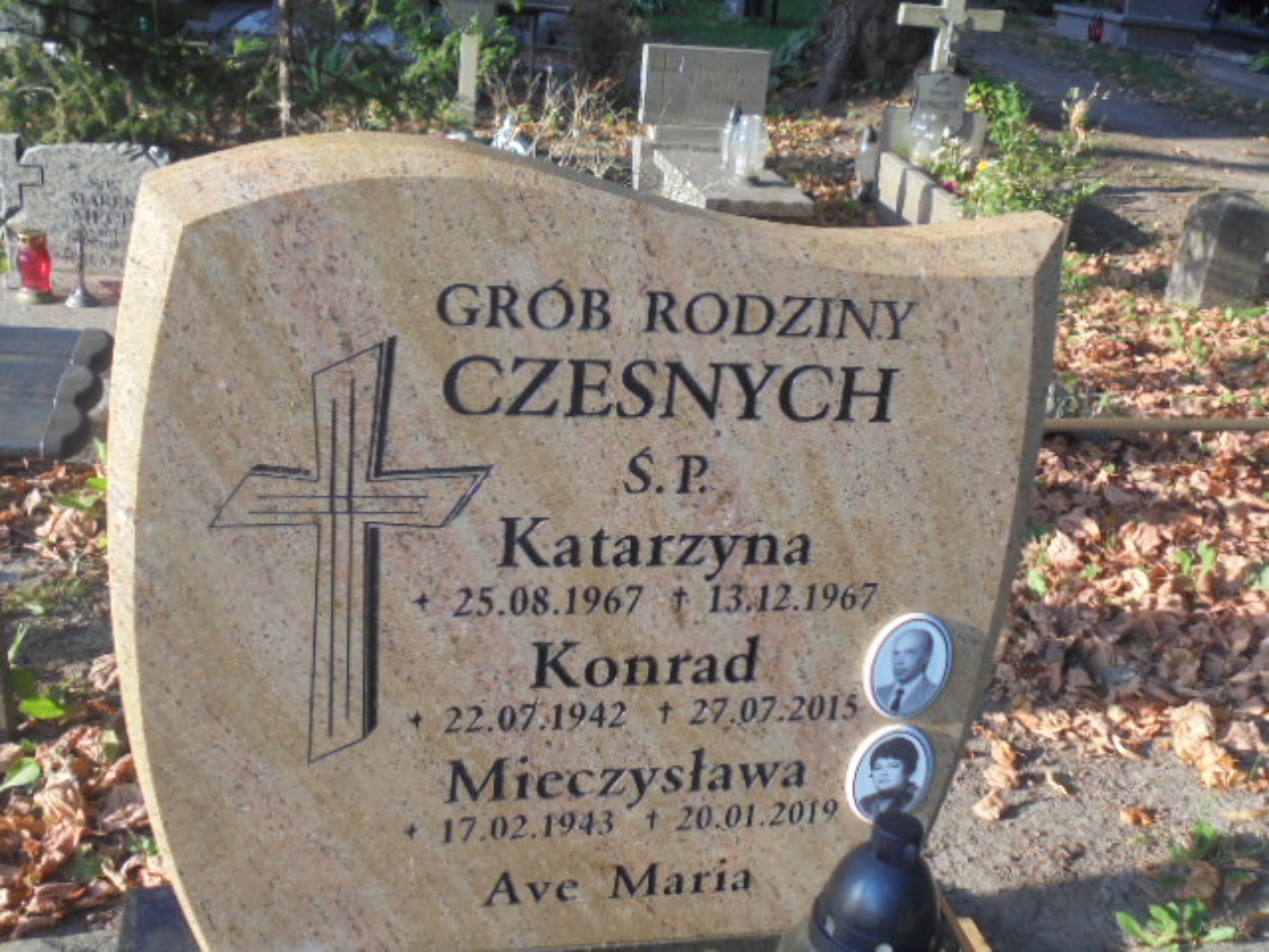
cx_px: 634
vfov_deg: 37.7
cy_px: 476
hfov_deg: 49.0
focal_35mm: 38
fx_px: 1393
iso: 100
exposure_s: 1/125
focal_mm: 6.9
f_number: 4.2
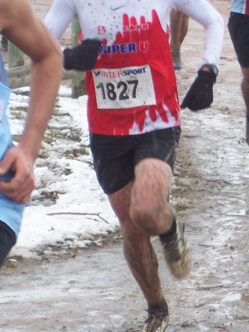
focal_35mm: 291
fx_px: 2792
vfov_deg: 6.8
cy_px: 147
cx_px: 129
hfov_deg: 5.1
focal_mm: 22.4
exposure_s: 1/180
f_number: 4.9
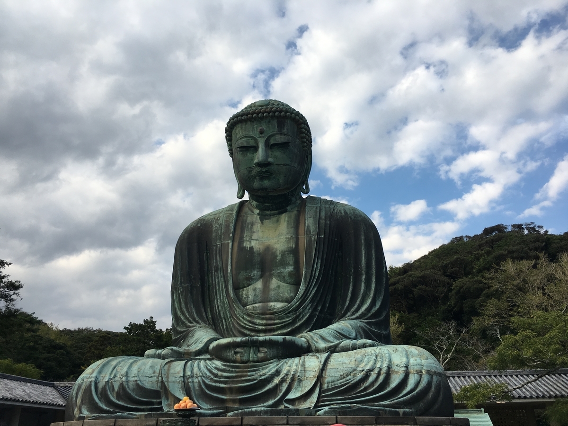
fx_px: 476
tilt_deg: +25.7
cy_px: 213
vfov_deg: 48.2
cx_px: 284
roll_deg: -0.2
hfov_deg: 61.7
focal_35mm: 29
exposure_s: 1/845
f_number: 2.2
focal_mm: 4.15
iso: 25
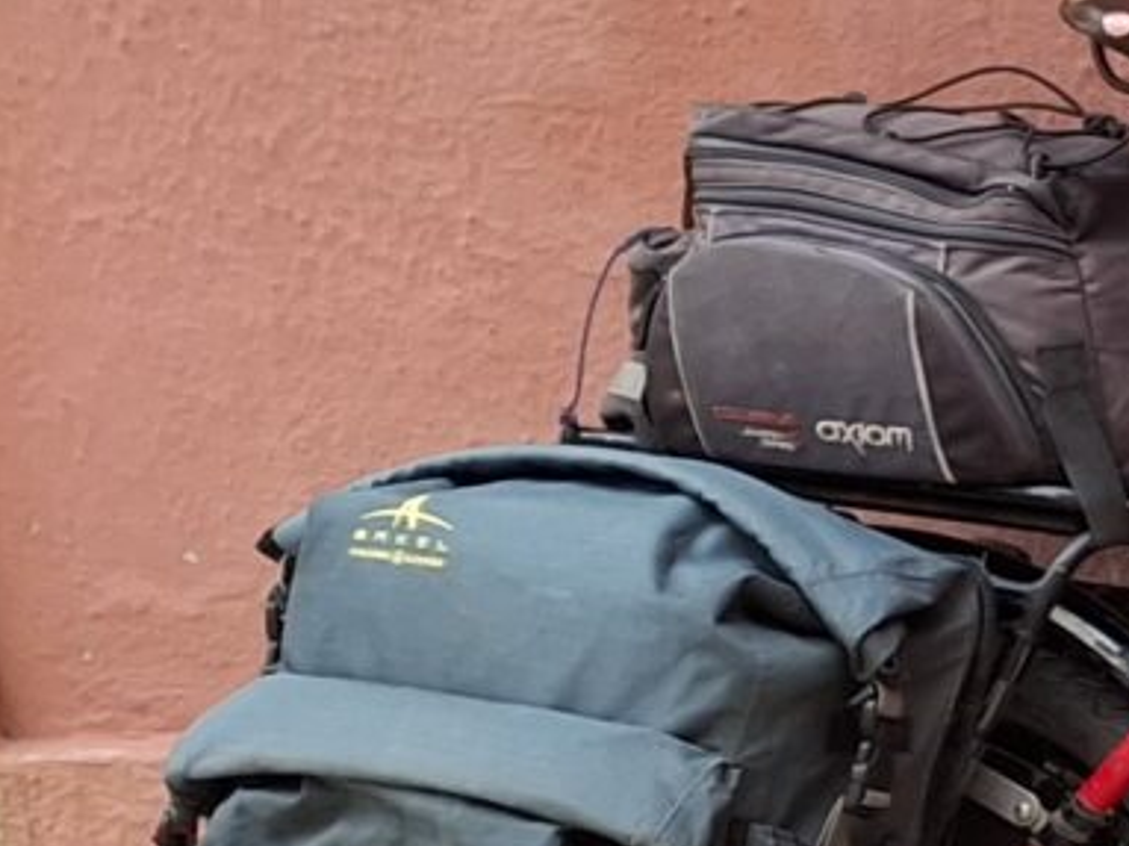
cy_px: 752
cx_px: 3744
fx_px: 5445
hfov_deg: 8.9
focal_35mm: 167
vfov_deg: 8.9
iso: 32
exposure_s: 1/243
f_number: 1.8
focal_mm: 4.69
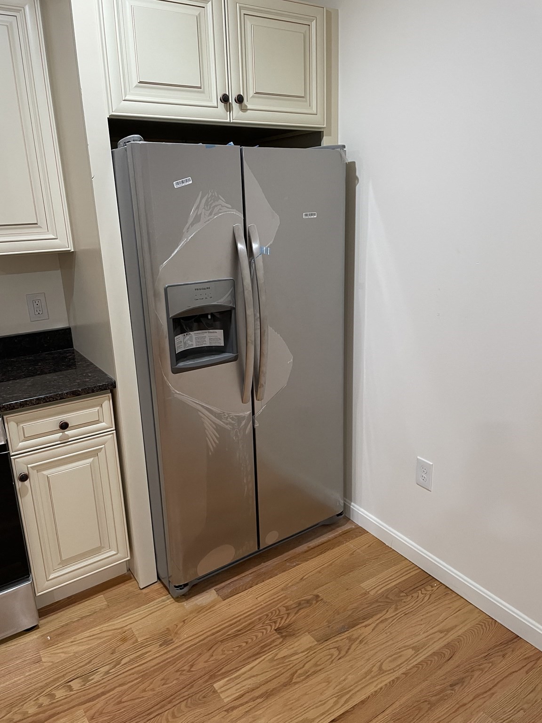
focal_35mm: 26
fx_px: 543
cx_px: 271
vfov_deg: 67.3
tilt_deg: -16.0
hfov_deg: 53.1
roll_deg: +2.0
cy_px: 362
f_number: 1.6
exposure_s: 1/60
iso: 160
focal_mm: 4.2
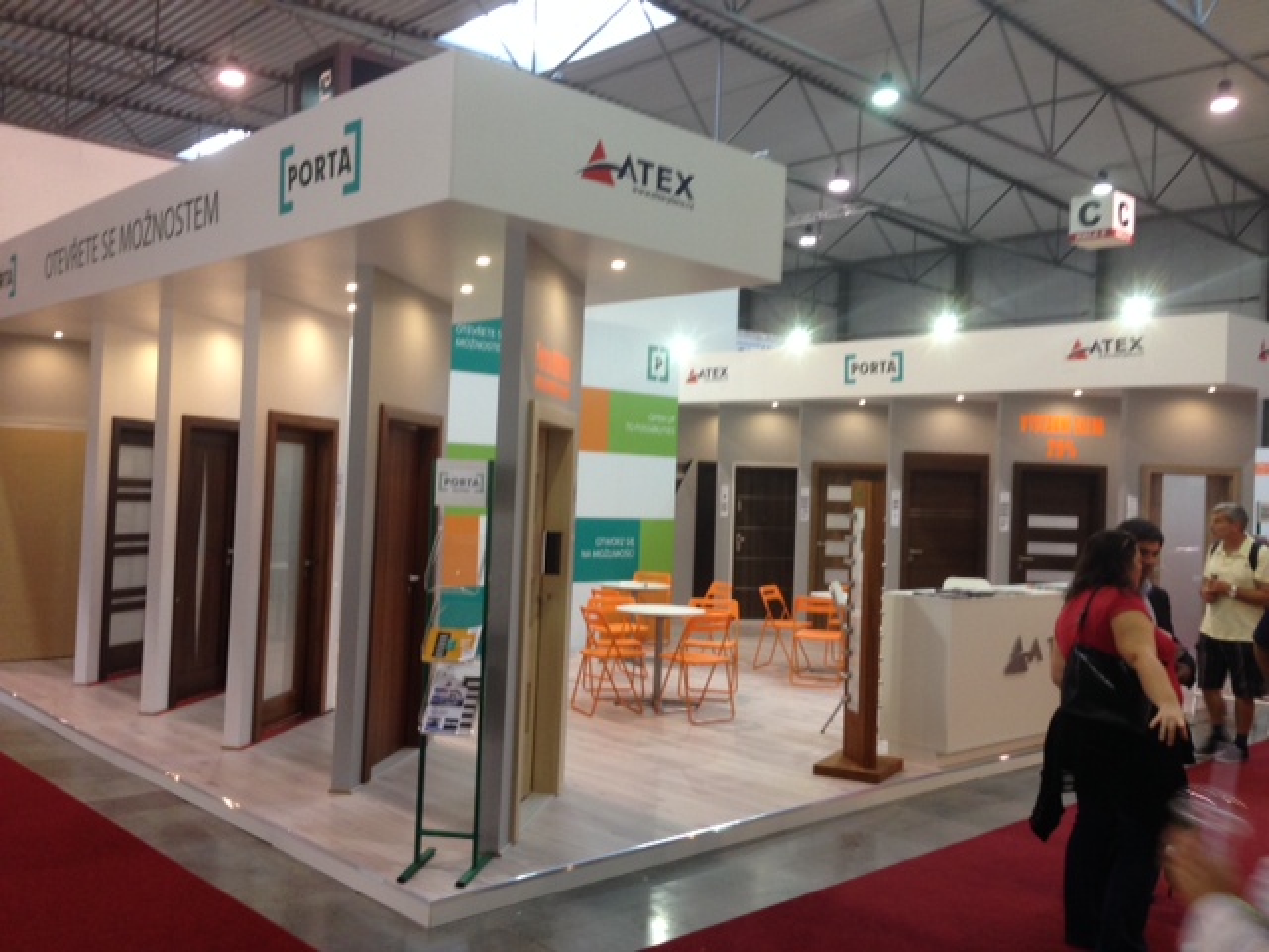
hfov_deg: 55.4
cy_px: 476
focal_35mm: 33
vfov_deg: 42.9
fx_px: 1210
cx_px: 634
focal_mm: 4.12
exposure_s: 1/20
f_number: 2.4
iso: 100
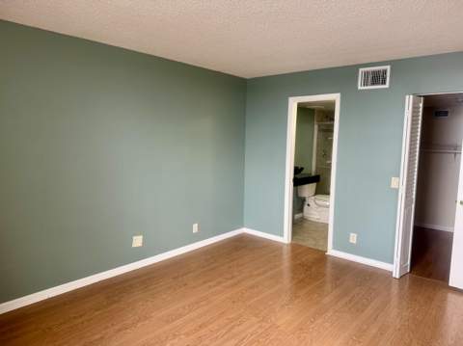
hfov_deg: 71.7
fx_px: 321
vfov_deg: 56.7
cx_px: 232
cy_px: 173
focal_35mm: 24
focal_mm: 6.76
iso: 125
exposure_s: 1/120
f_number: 1.78
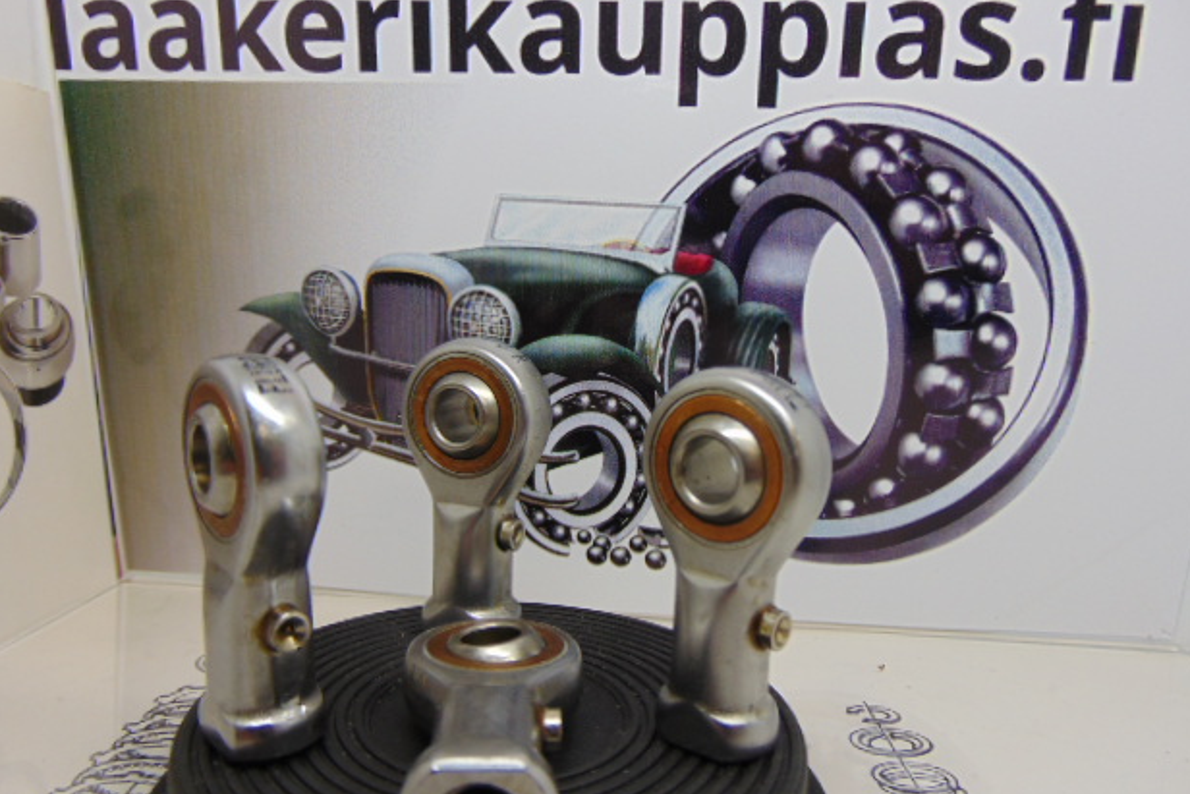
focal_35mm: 27
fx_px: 893
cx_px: 583
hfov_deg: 67.4
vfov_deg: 47.9
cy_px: 425
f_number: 3
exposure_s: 1/50
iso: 80
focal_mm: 4.5
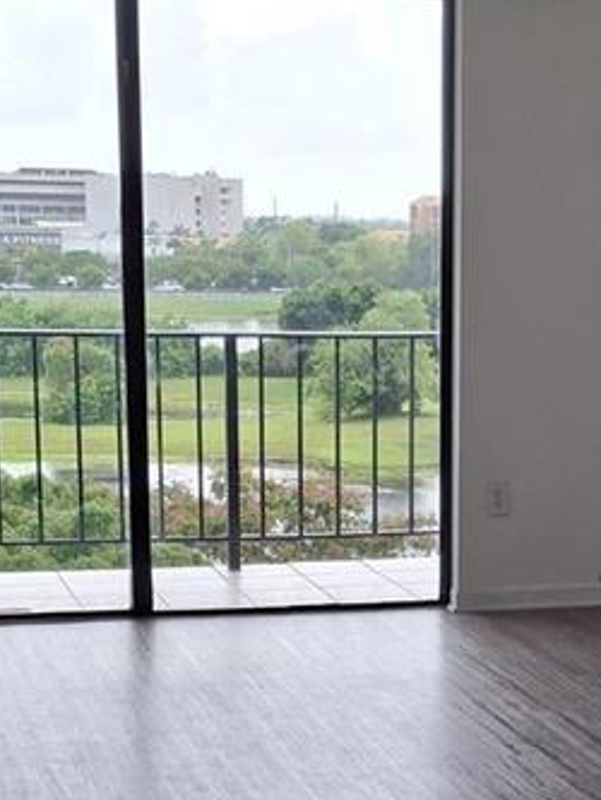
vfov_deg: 21.6
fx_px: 2082
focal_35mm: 90
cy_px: 613
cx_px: 522
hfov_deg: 16.2
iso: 32
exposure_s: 1/278
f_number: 1.8
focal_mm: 4.69
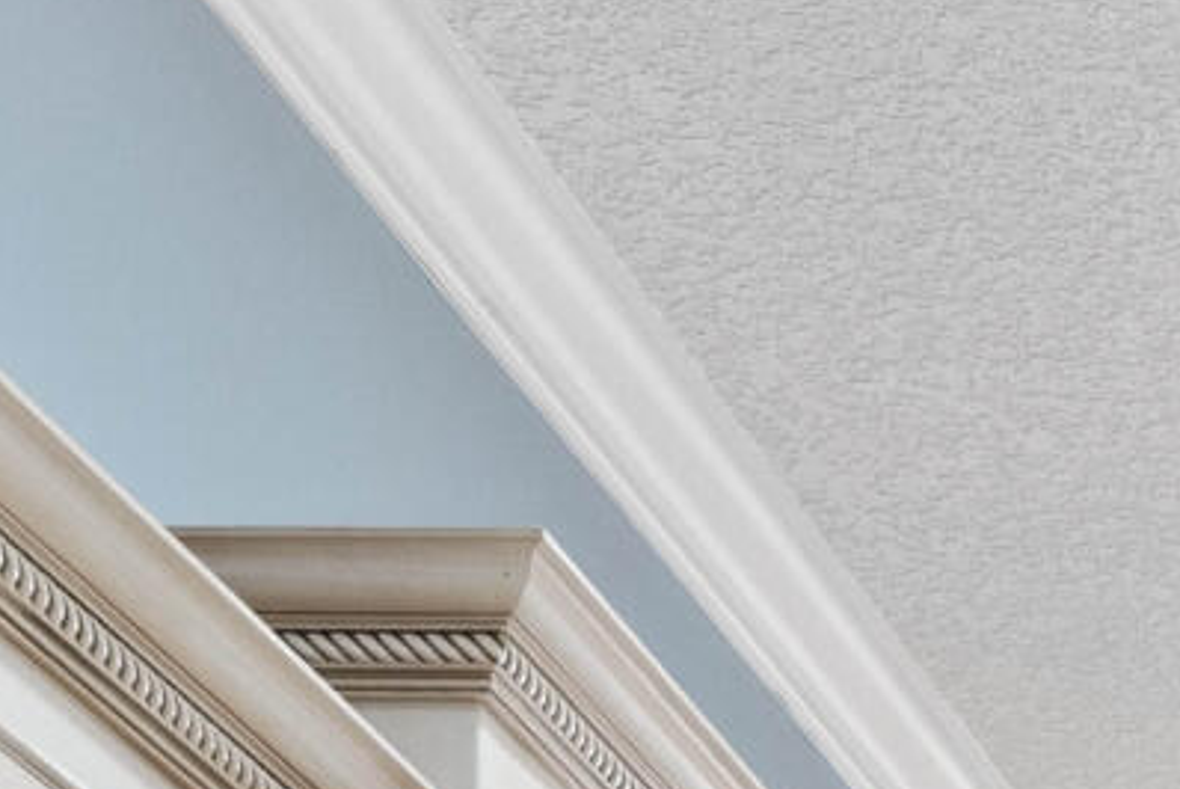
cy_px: 2733
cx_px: 2357
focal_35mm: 128
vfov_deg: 8.2
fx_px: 4198
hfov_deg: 13.6
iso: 250
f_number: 8
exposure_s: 1/8
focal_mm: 17
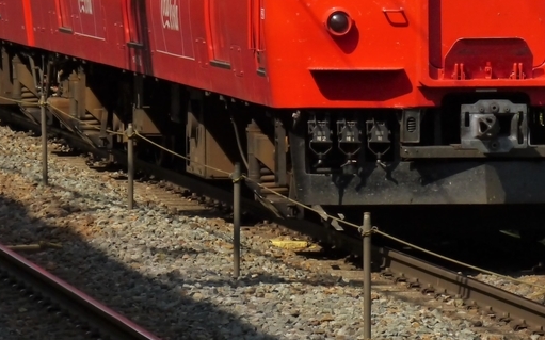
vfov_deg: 3.0
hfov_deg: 4.8
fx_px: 6503
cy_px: -54
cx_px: 255
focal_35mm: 438
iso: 800
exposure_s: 1/1000
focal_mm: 103
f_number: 10
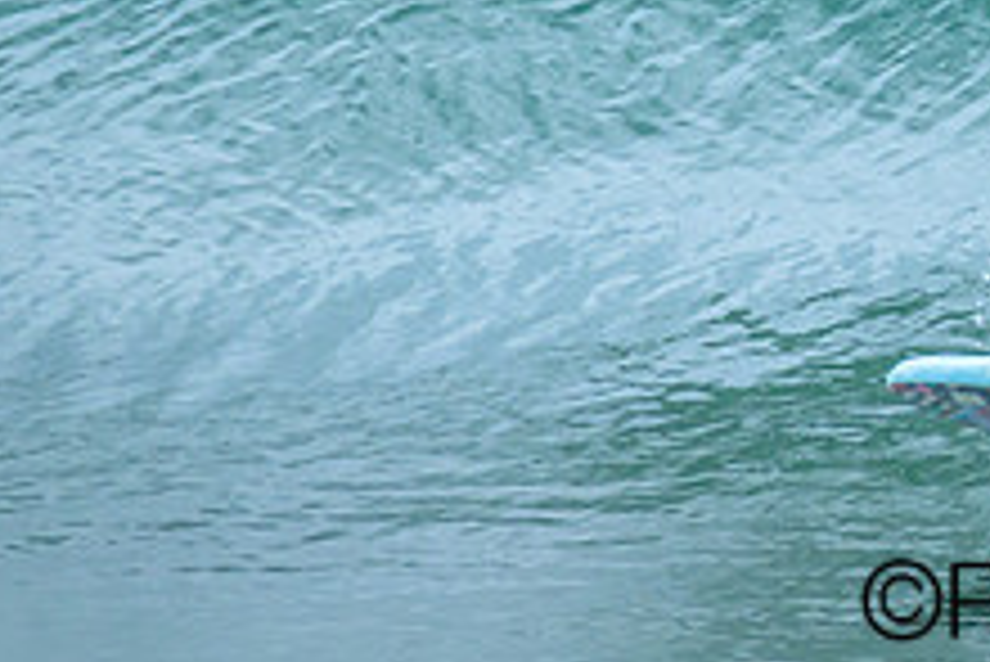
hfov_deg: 1.1
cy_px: -408
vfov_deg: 0.7
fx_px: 52805
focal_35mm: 1919
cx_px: 1155
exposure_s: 1/2000
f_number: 8
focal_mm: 560
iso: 1400
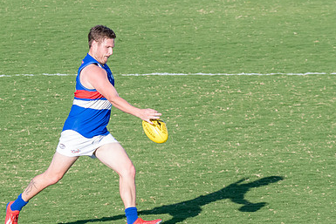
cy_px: 91
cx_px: 95
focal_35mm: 574
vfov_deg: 2.4
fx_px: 5359
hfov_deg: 3.6
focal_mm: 160
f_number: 7.1
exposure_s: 1/1600
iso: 800
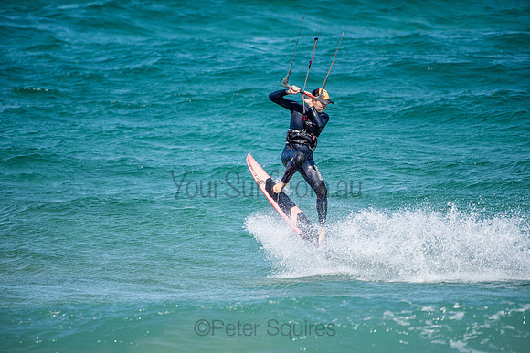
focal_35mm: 500
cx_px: 265
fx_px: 7362
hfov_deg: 4.1
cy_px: 176
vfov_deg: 2.8
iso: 360
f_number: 5.6
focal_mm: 500
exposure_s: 1/2500
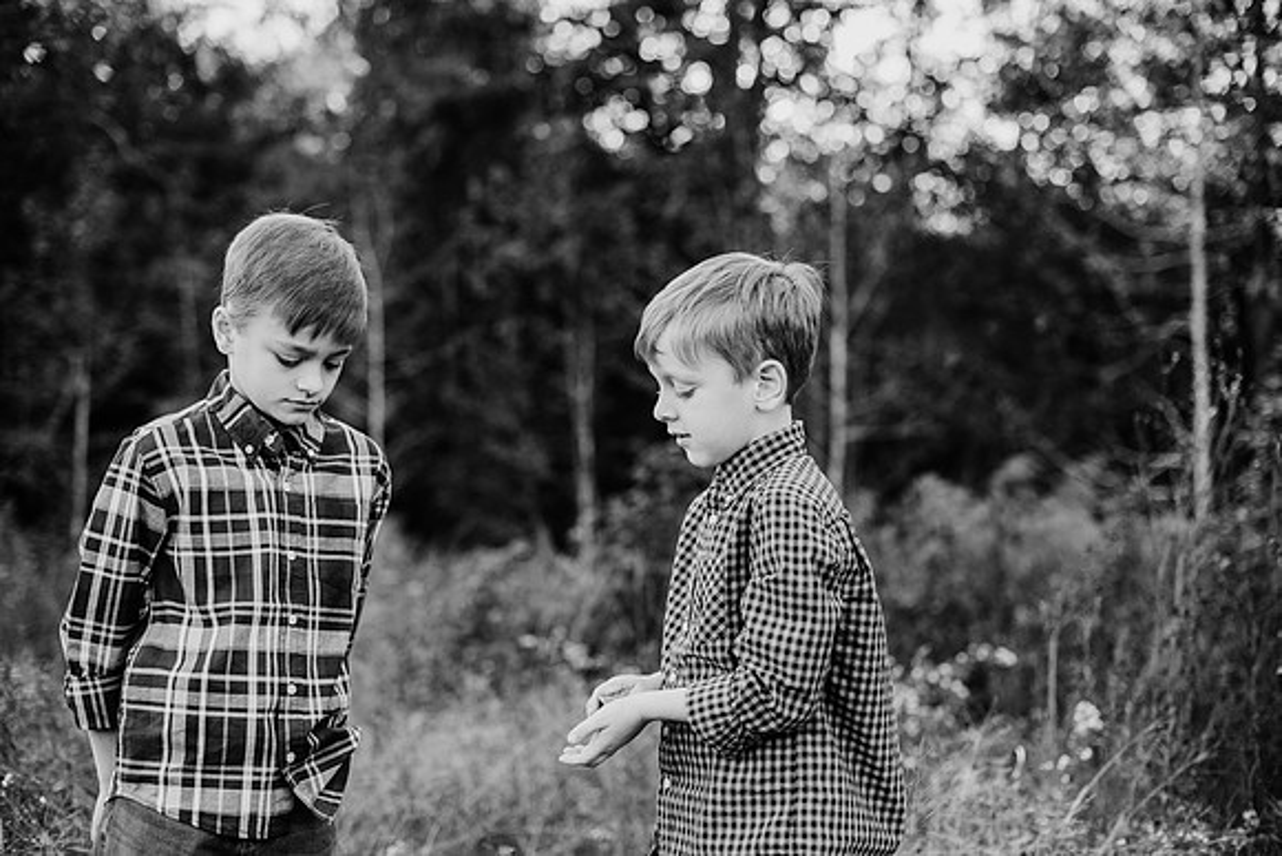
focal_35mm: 50
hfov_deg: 39.6
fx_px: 1781
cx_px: 641
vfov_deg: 27.0
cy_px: 428
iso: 400
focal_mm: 50
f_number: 2.5
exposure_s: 1/1250
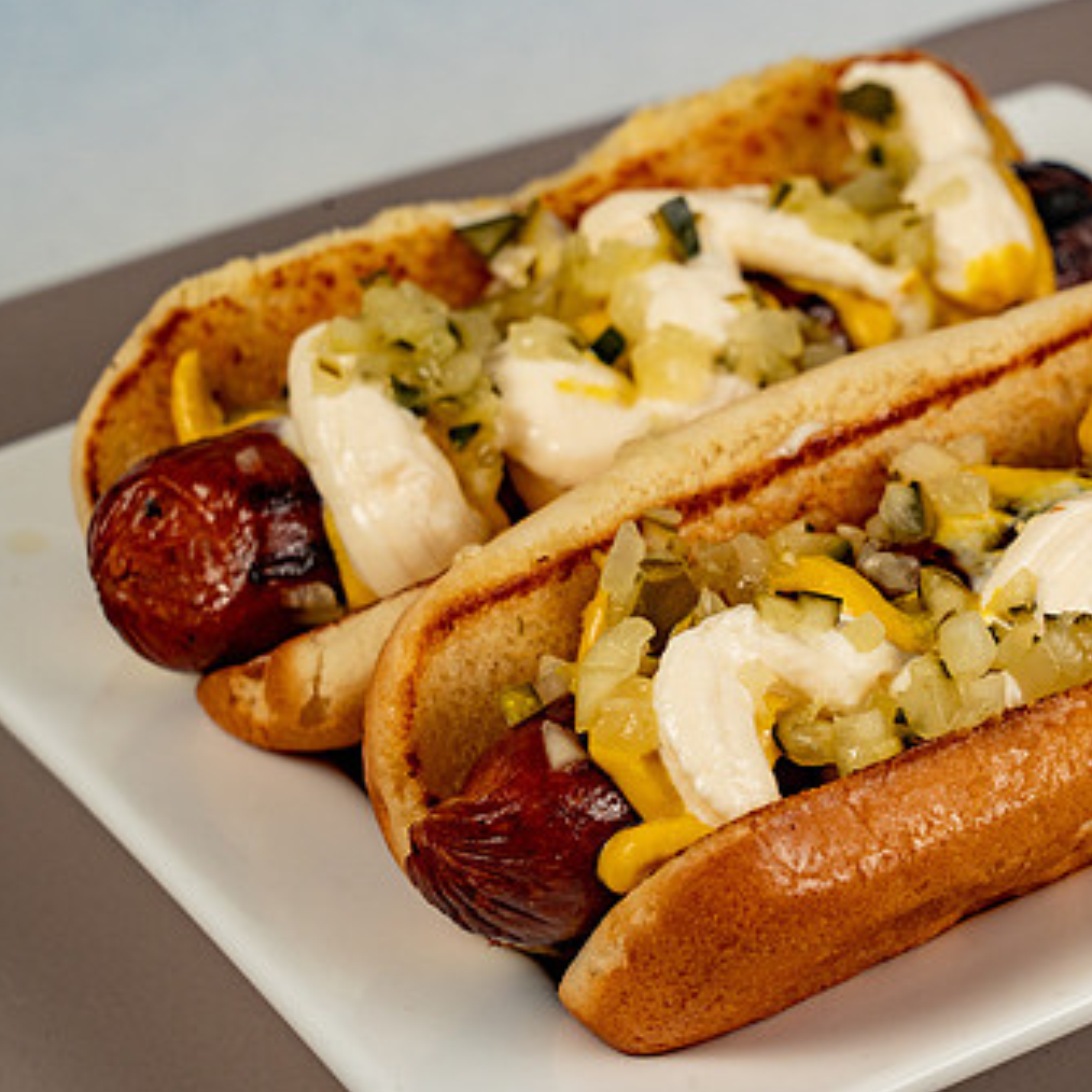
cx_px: 824
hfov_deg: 11.4
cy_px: 528
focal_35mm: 153
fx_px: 5461
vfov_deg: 11.4
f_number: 11
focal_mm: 105
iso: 800
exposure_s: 1/200
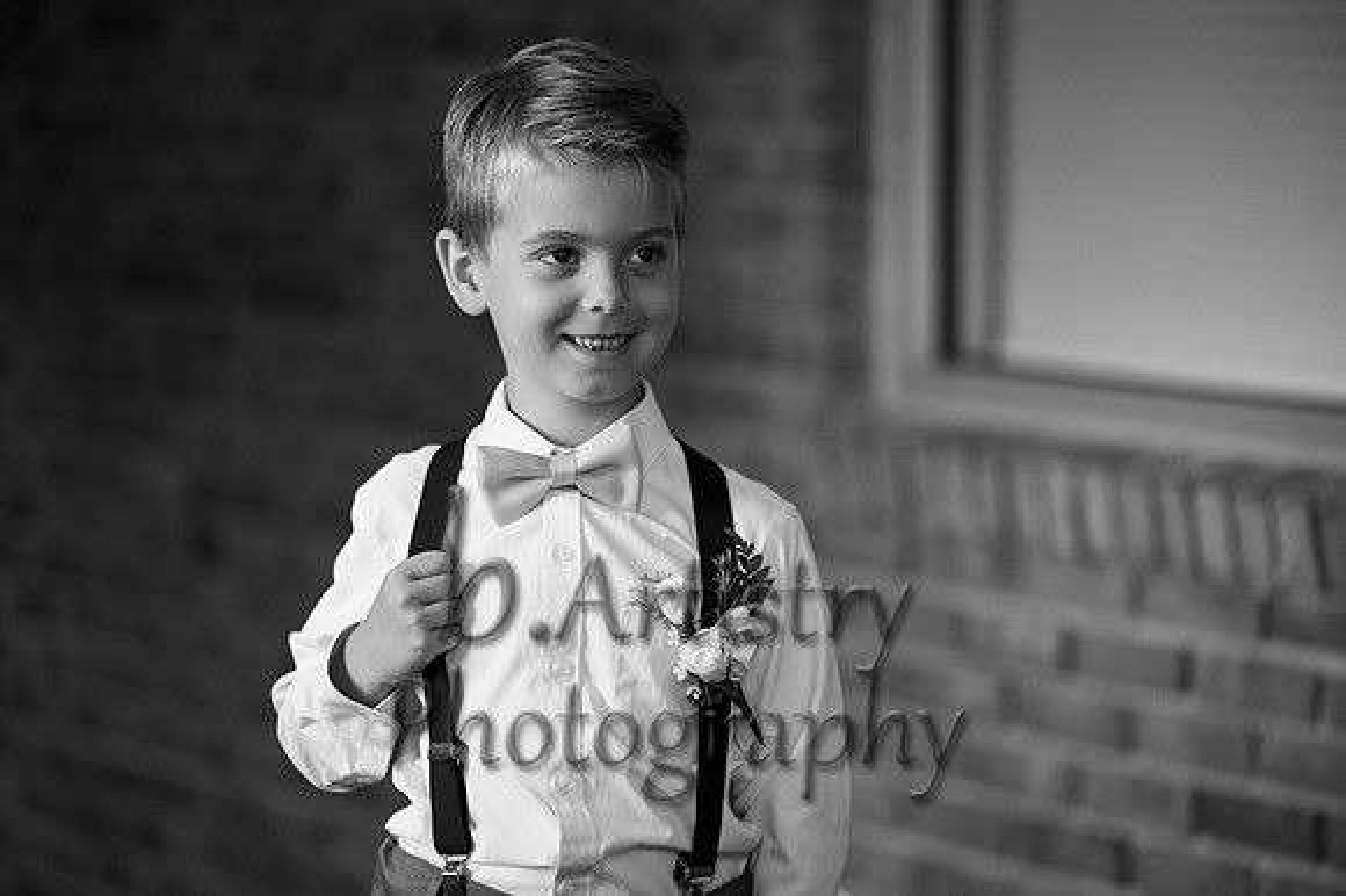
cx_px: 673
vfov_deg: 8.1
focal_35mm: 170
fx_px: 6352
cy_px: 448
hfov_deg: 12.1
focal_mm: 170
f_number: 2.8
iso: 1250
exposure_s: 1/125
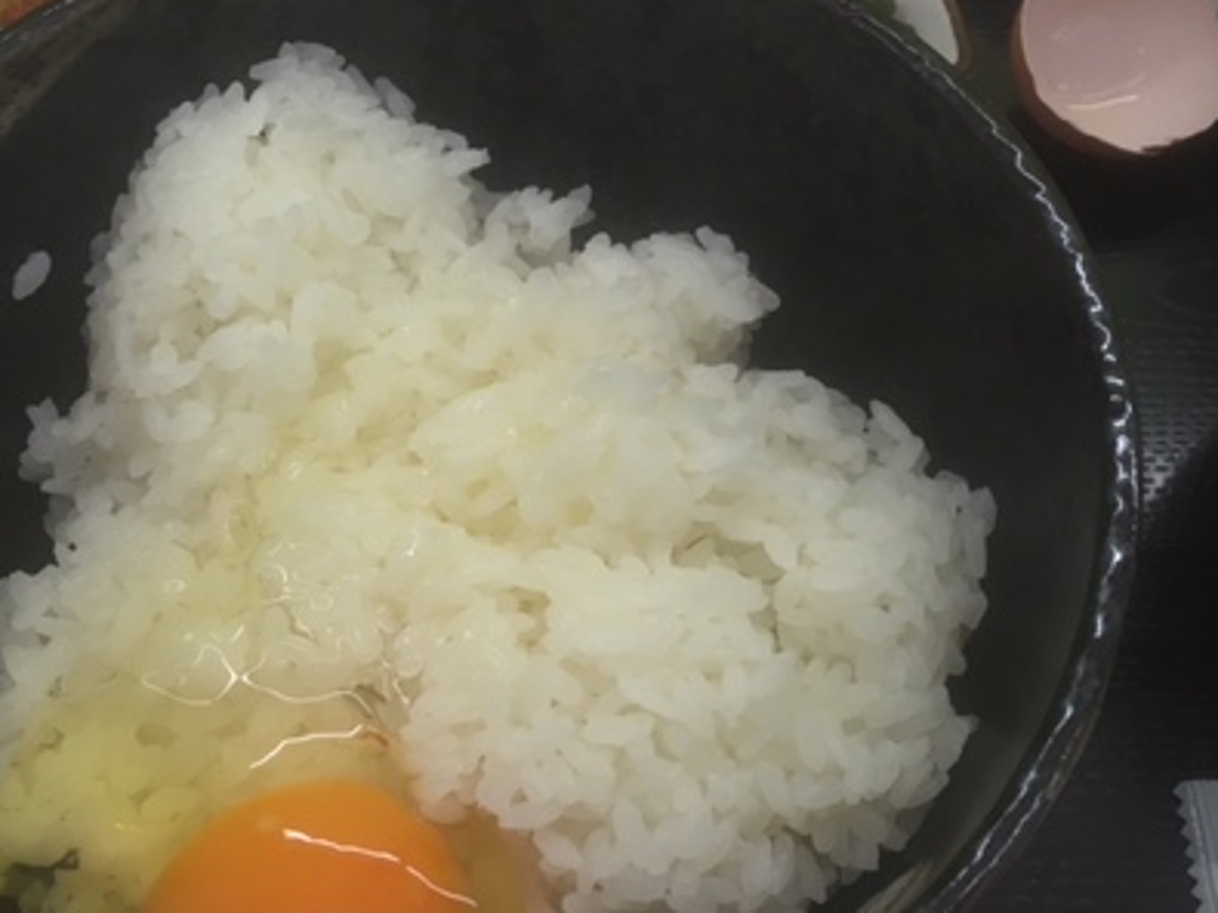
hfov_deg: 40.4
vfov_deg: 30.7
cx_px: 638
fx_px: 1653
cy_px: 339
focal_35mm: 47
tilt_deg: -57.3
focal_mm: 4.15
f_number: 2.2
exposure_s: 1/30
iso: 25
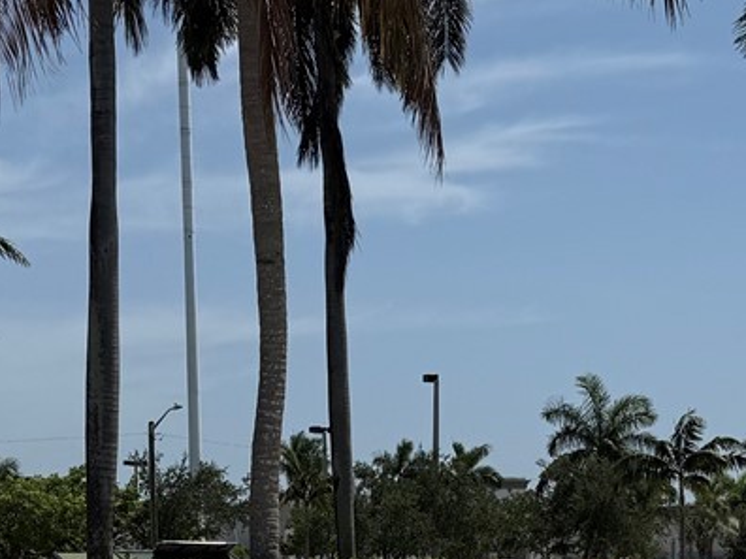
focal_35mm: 97
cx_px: 475
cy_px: 764
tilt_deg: -4.4
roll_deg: +0.6
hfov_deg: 20.2
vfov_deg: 14.5
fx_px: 2090
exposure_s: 1/14286
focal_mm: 6.76
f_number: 1.78
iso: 80
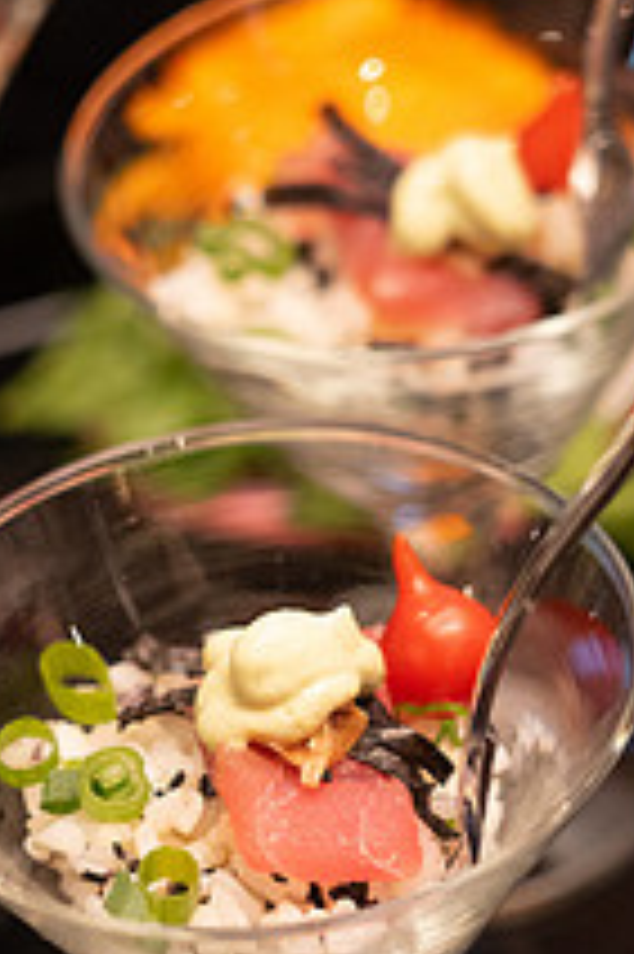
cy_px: 695
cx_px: -49
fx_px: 5080
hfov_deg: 7.1
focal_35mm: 192
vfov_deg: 10.7
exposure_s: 1/200
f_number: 4
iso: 3200
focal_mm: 70
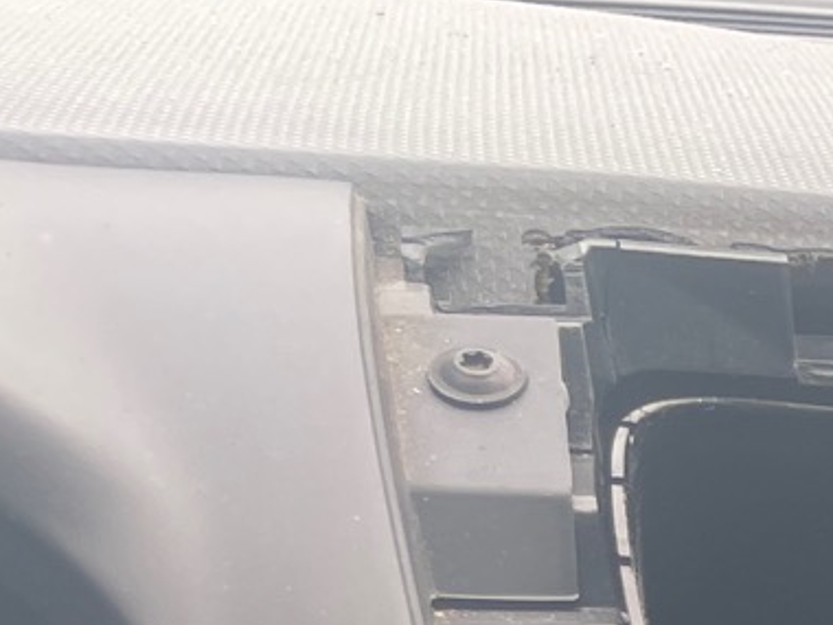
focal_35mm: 123
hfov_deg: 12.8
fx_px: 2960
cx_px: 1916
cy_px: 1452
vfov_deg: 10.5
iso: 32
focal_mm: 4.2
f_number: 1.6
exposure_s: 1/121
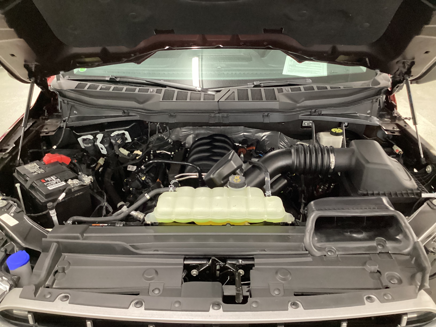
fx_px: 390
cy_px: 164
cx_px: 218
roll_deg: -0.3
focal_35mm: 31
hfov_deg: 58.4
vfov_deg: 45.4
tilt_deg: -28.0
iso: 640
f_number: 2.4
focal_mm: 3.3
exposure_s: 1/30
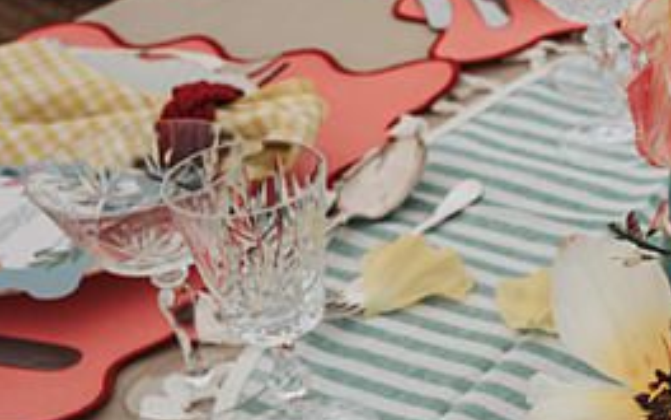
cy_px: 241
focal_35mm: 143
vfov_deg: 9.2
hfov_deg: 13.1
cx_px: 1248
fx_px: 2615
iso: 250
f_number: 6.3
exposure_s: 1/250
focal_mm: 37
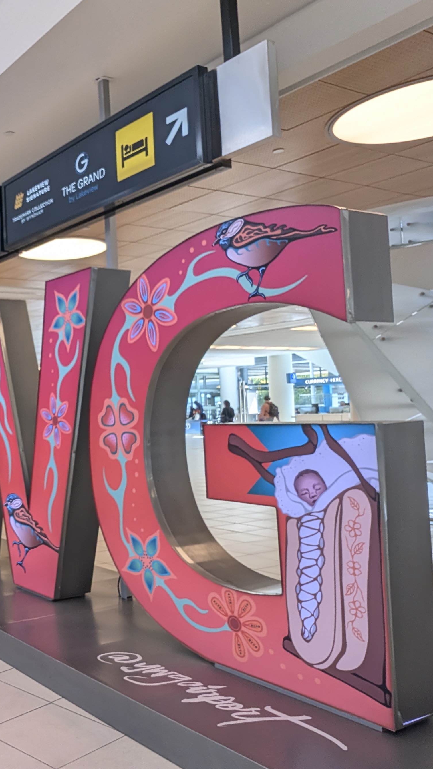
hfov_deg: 33.3
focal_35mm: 31
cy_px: 380
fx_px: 633
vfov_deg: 62.6
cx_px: -36
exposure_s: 1/123
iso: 96
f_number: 2.2
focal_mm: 2.74
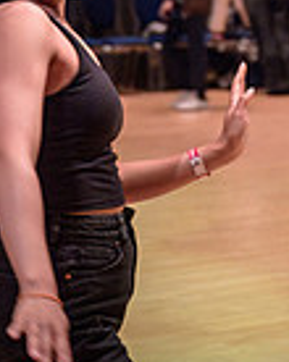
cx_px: 416
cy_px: 256
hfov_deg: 8.1
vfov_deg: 10.3
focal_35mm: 188
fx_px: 2014
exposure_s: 1/125
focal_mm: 41
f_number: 2.8
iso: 1600
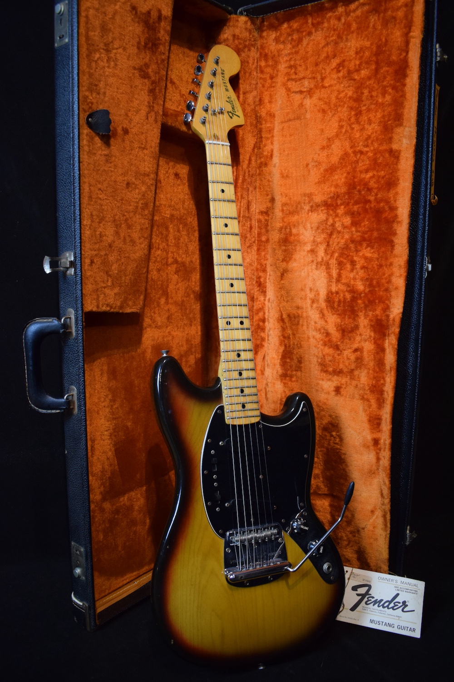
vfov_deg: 61.9
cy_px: 341
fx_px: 567
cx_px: 227
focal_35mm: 30
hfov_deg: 43.6
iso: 2000
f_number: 3.5
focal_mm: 20
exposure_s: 1/60
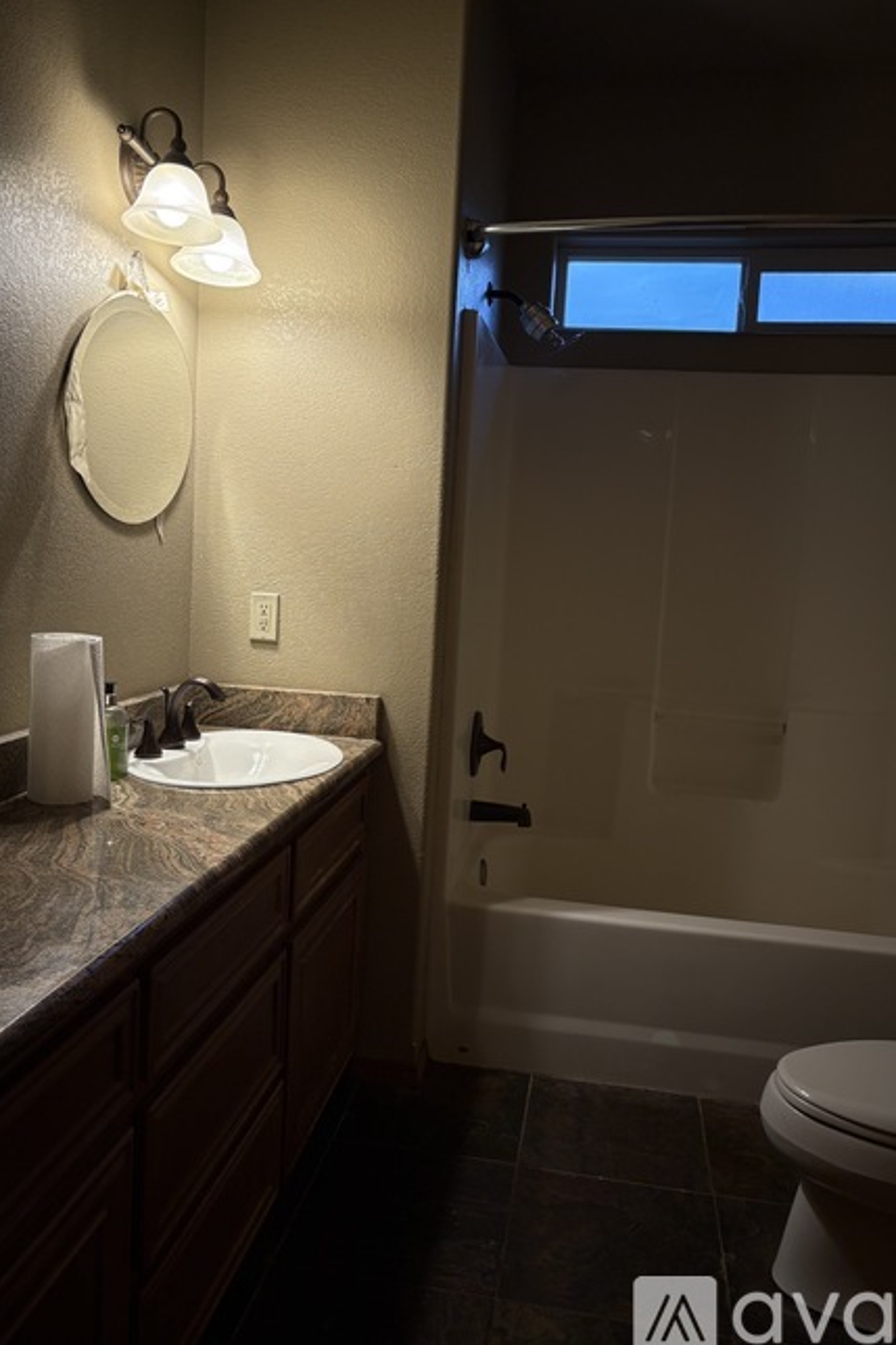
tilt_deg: -5.3
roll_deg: -3.3
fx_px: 1046
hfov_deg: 46.4
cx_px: 449
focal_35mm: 28
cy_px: 663
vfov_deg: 65.5
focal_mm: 5.96
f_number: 1.6
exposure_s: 1/60
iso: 125
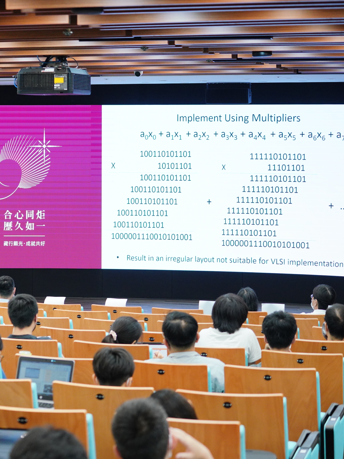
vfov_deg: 19.5
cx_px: 28
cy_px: 230
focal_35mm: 101
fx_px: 1339
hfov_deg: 14.5
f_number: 4
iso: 2000
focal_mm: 70
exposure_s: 1/320
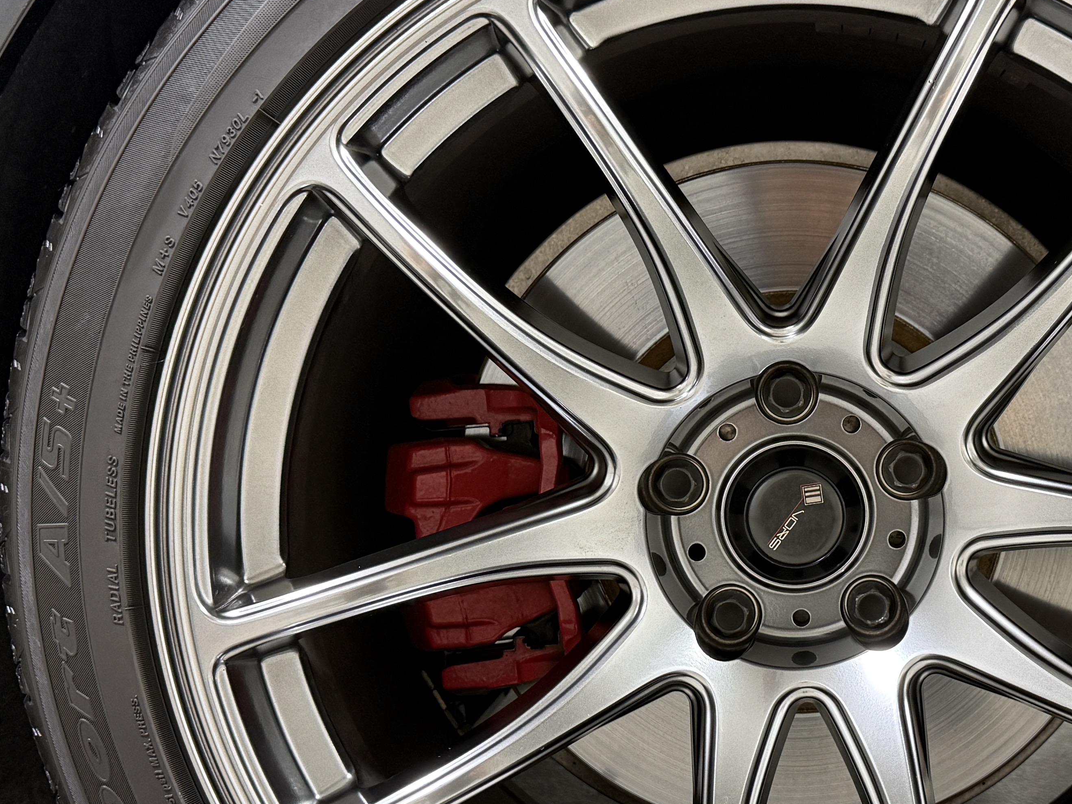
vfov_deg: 28.0
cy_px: 469
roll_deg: +0.7
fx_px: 1610
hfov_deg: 36.1
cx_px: 784
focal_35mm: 52
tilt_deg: -5.0
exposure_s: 1/60
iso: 250
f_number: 1.78
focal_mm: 6.76
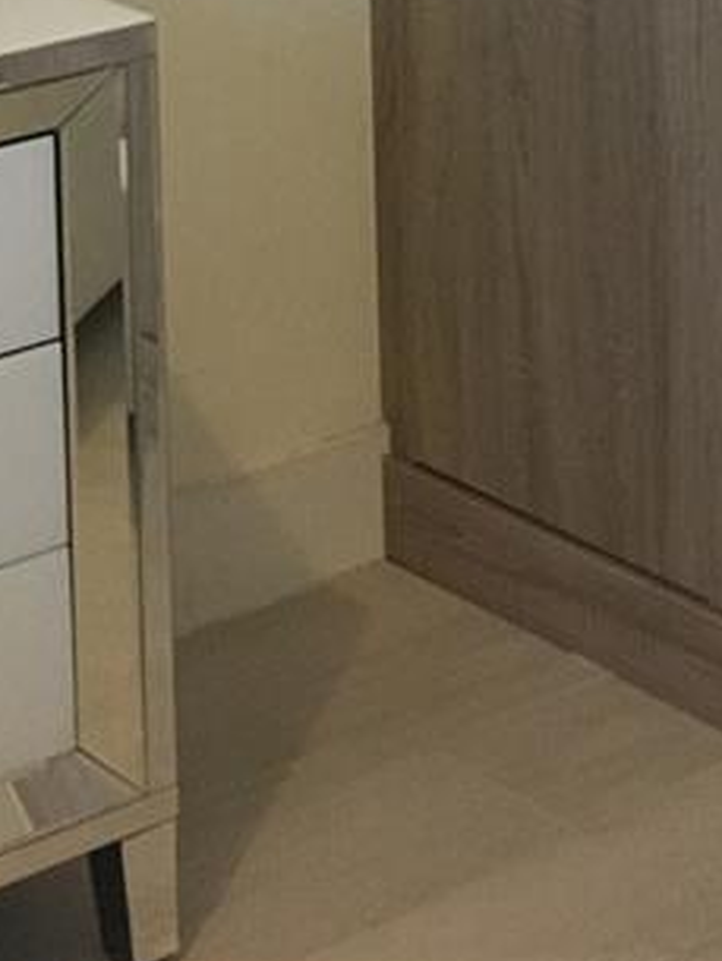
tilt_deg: -3.6
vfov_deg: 15.3
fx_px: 3168
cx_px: 539
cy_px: -681
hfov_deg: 13.0
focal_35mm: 114
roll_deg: +1.0
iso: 200
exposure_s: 1/24
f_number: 2.2
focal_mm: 4.15
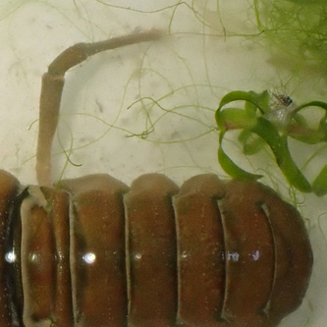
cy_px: 267
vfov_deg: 24.9
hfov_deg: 23.4
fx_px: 727
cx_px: -57
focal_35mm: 68
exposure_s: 1/125
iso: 800
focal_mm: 5.4
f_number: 3.2
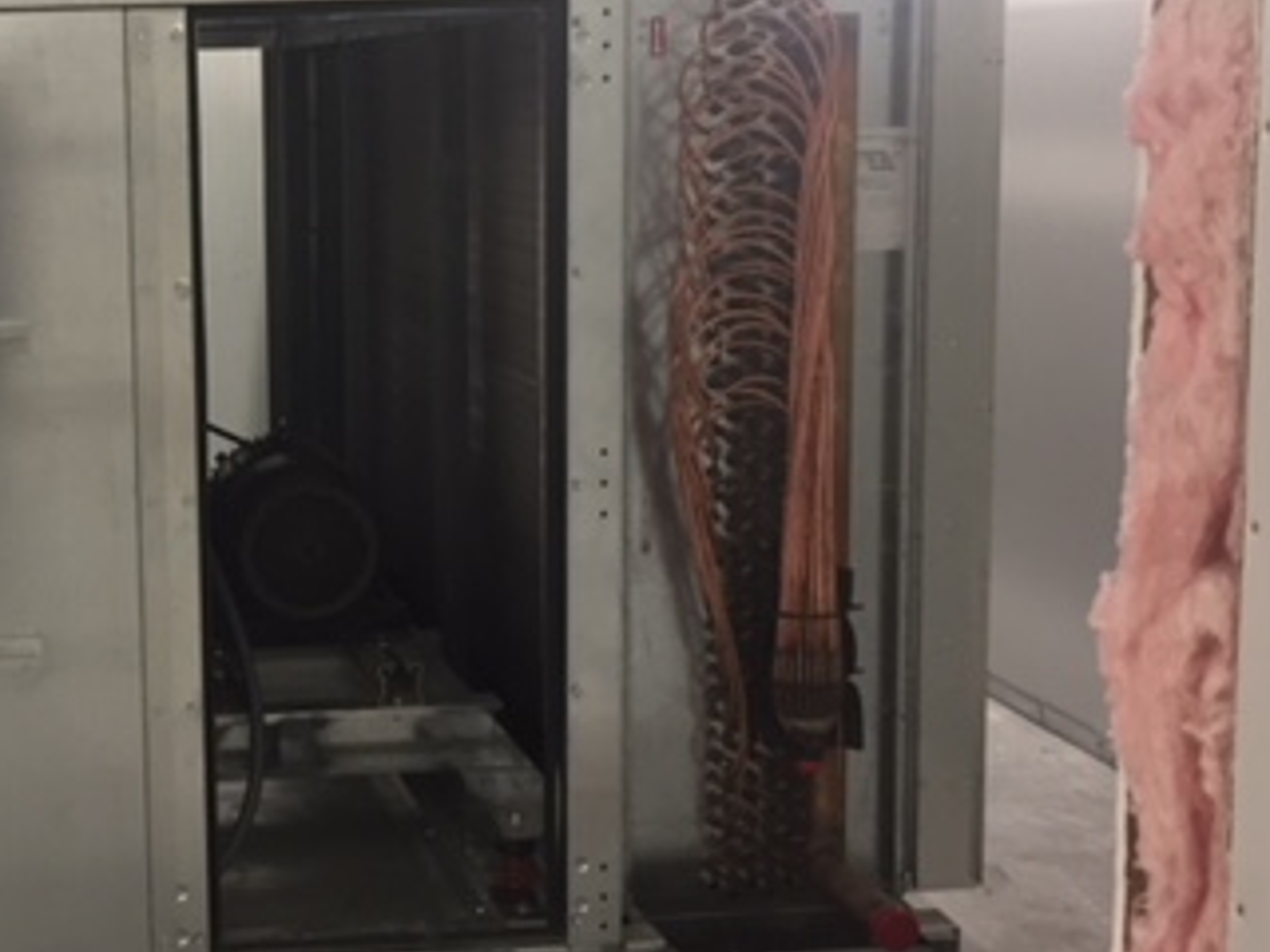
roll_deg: +0.6
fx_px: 2128
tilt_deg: -8.7
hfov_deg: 31.5
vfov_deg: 25.2
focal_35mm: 58
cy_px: 413
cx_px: 107
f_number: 2.2
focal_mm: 4.15
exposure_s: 1/30
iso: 80
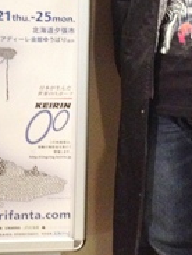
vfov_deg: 16.7
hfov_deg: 12.8
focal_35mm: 116
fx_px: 855
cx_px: 65
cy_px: 31
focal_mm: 4.28
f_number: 2.4
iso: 400
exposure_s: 1/17
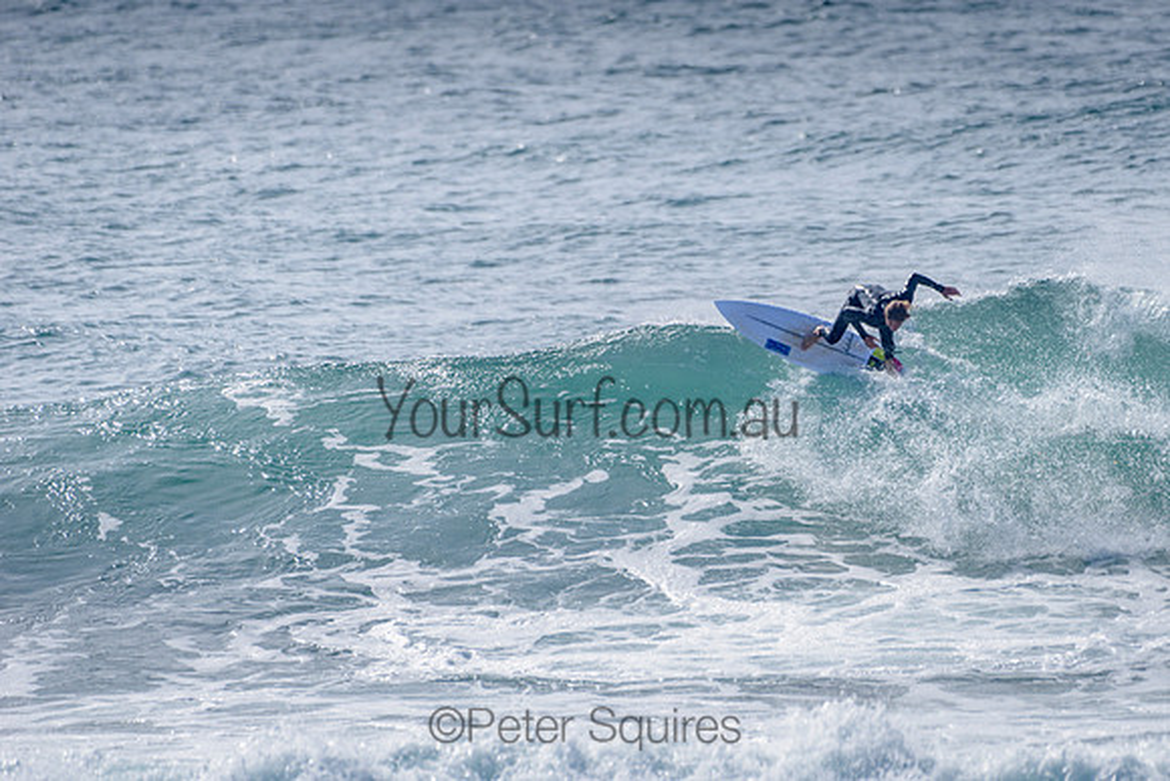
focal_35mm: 612
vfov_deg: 2.2
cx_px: 716
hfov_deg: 3.4
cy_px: 303
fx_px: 19899
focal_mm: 500
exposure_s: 1/2000
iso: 90
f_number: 5.6
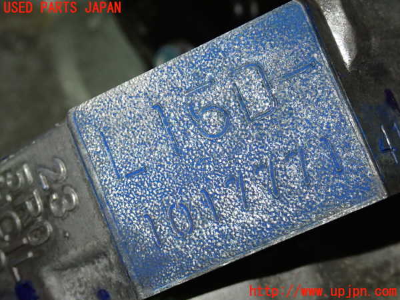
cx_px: 200
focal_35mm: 71
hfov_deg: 27.4
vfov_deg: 20.7
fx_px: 820
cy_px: 150
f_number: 3.9
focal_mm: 12.73
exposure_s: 1/50
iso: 800
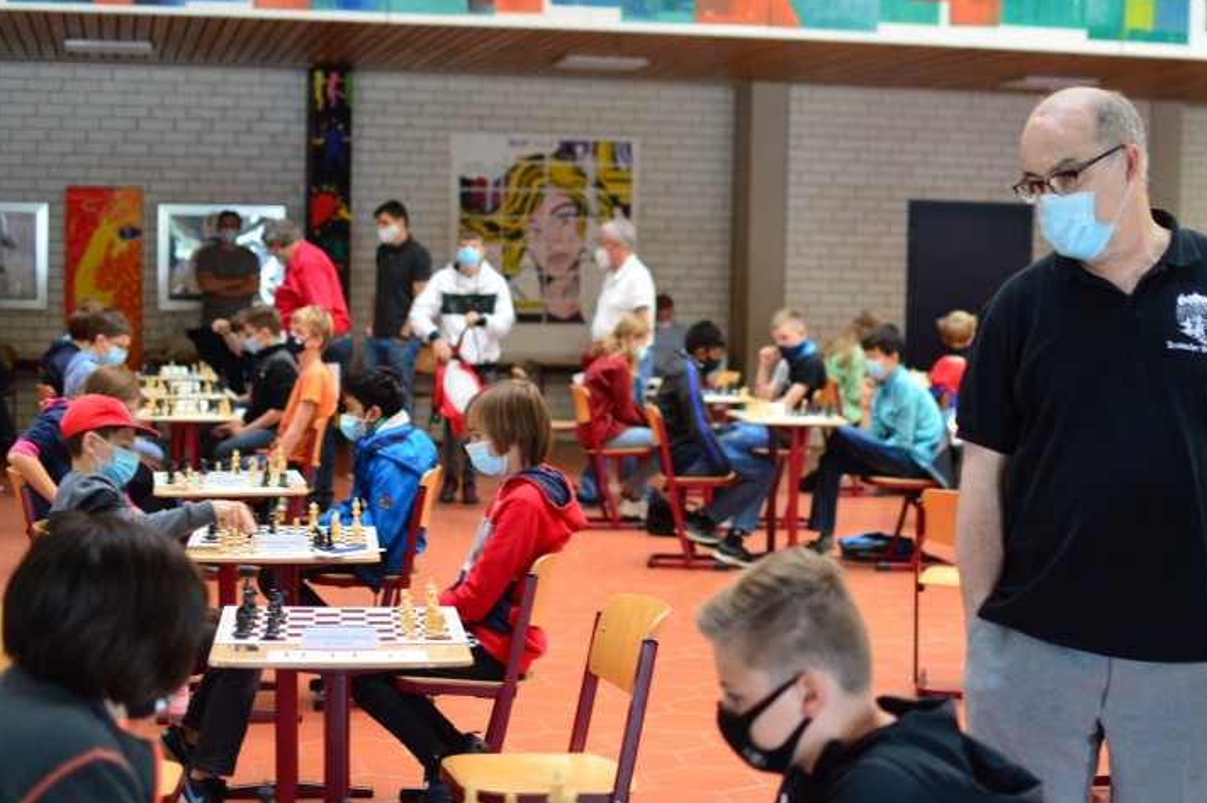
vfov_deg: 20.3
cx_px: 706
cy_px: 504
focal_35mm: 67
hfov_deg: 30.2
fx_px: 2232
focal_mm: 35
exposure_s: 1/60
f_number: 1.8
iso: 640
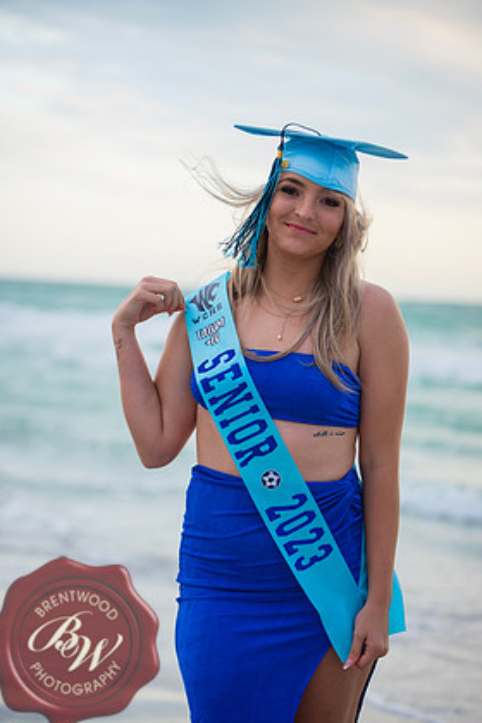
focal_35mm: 91
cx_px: 239
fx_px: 1827
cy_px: 374
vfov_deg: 22.4
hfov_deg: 15.0
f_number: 2.8
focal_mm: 85
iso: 100
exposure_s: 1/250
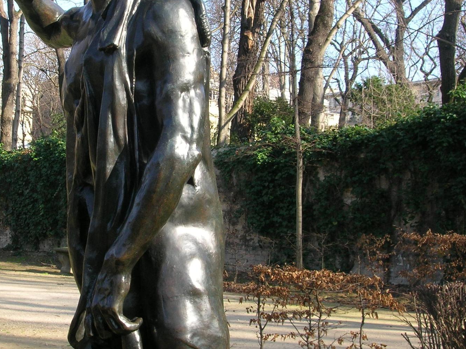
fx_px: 888
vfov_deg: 22.2
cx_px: 146
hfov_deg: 29.2
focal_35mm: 66
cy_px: 132
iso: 50
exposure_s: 1/69.3
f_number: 5.4
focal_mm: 7.7
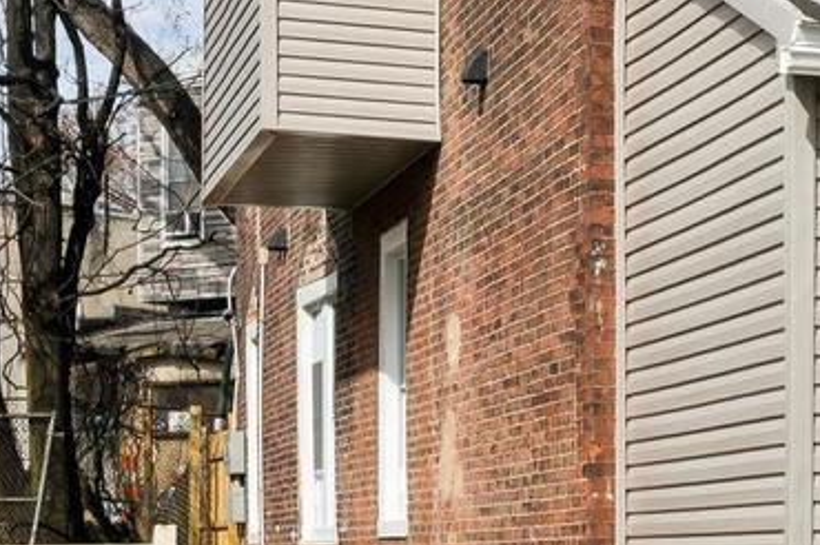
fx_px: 2572
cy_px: -78
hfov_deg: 17.2
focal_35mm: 113
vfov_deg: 11.9
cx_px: 1008
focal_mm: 29
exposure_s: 1/1250
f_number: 10
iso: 640
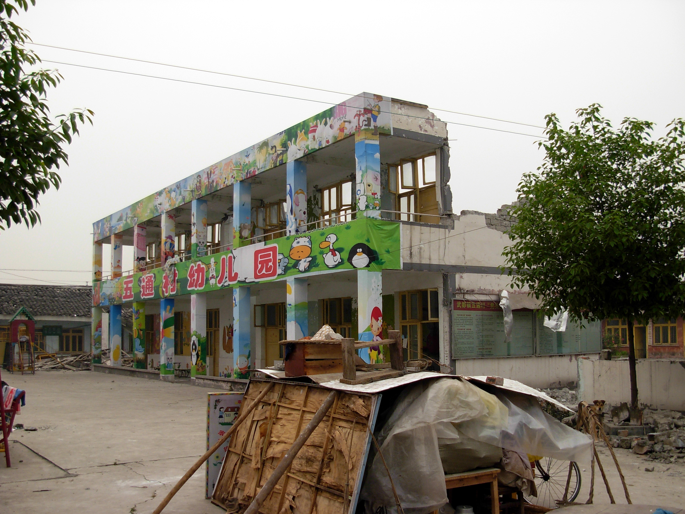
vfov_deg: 37.7
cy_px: 257
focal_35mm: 38
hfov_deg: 49.0
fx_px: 752
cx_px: 342
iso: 79
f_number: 2.9
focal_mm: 6.3
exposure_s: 1/395
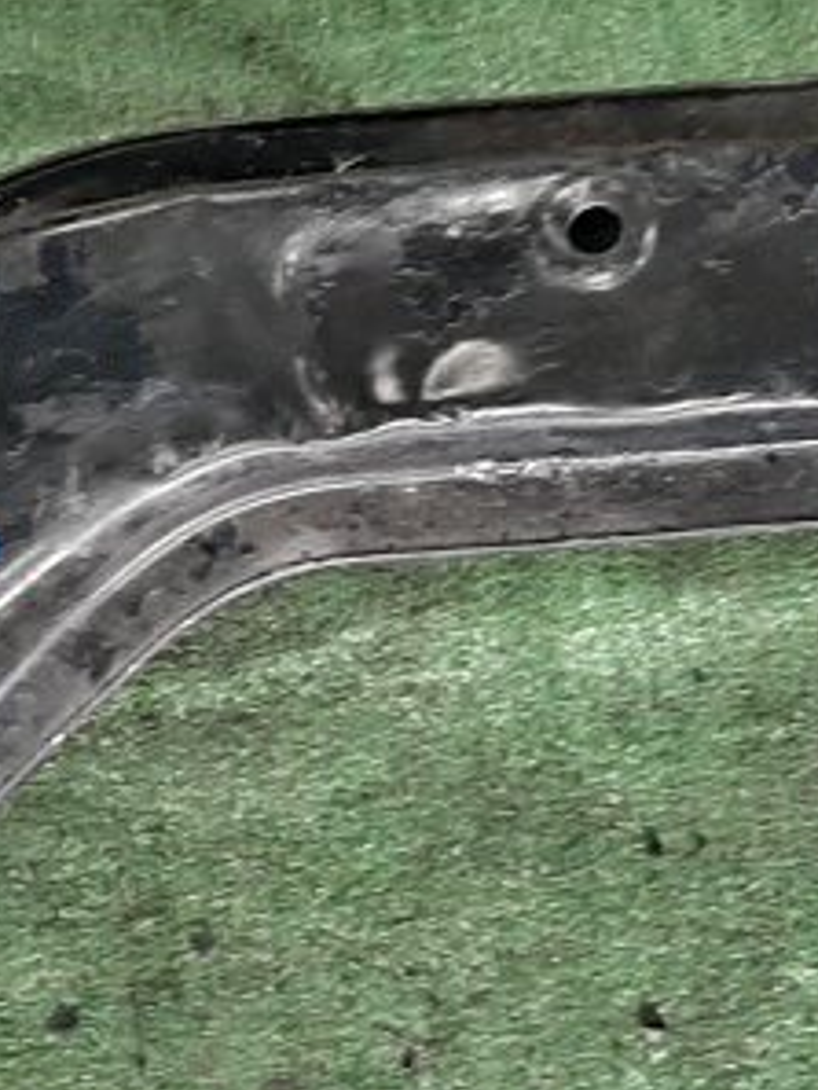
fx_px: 3967
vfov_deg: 15.6
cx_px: 448
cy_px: 829
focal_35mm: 126
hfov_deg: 11.8
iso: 151
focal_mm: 3.93
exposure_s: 1/50
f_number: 1.7
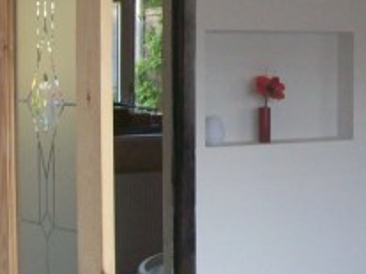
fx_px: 940
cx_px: 315
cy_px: 80
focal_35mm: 89
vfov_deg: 16.5
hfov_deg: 21.6
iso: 200
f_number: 2.7
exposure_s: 1/140
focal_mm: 6
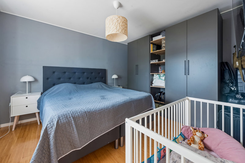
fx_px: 95
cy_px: 82
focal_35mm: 14
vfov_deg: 81.2
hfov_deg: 104.3
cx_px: 122
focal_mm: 14
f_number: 10
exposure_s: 1/4
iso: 250
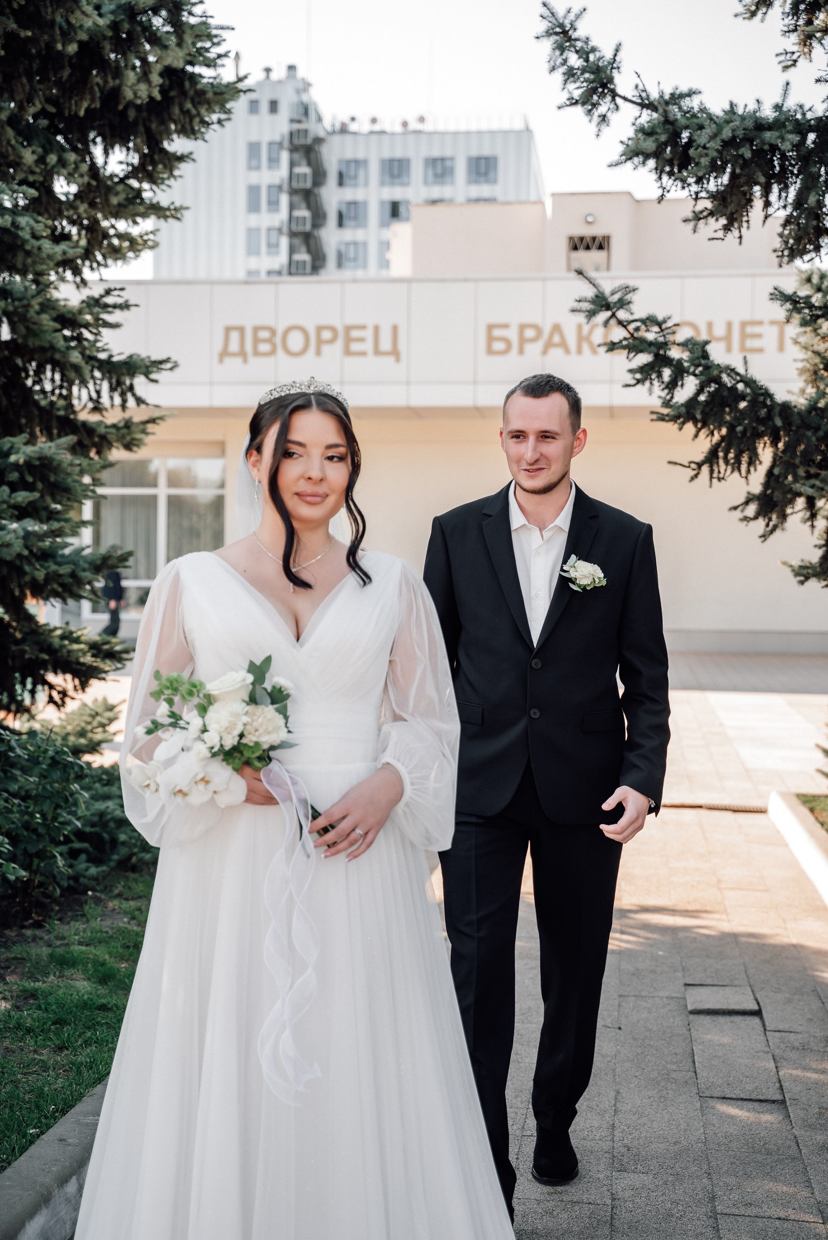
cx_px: 414
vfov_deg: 40.3
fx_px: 1689
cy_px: 620
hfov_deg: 27.5
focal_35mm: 49
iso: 250
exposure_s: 1/500
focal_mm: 49
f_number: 3.5
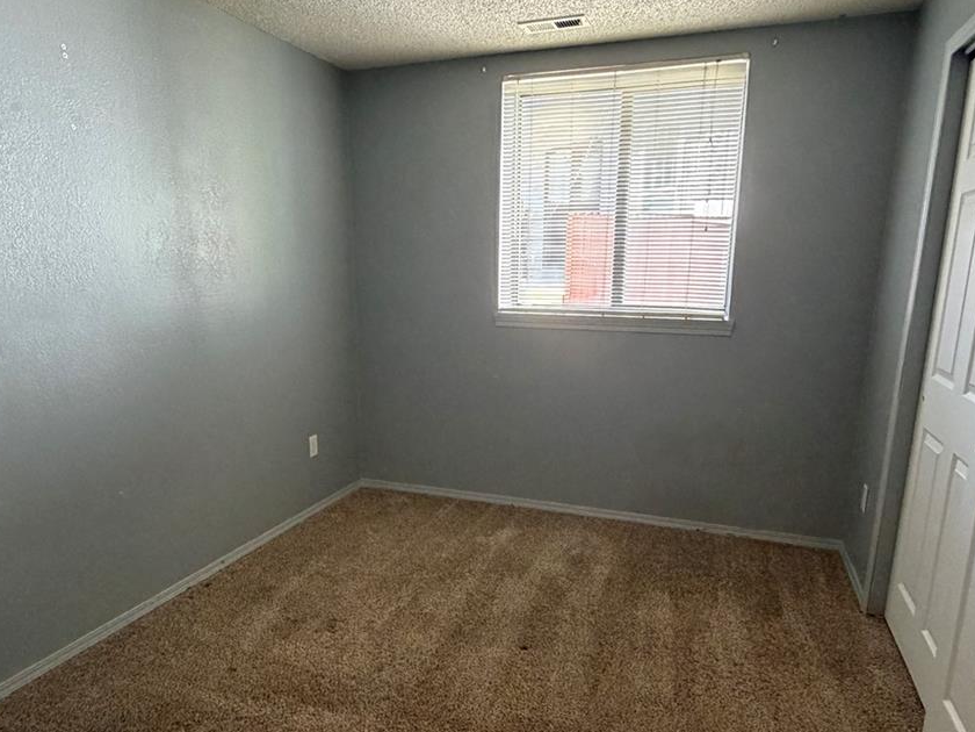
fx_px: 676
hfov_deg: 71.6
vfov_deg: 56.6
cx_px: 486
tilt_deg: -13.7
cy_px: 419
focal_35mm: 24
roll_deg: +1.4
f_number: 2.2
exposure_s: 1/60
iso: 400
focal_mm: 2.22
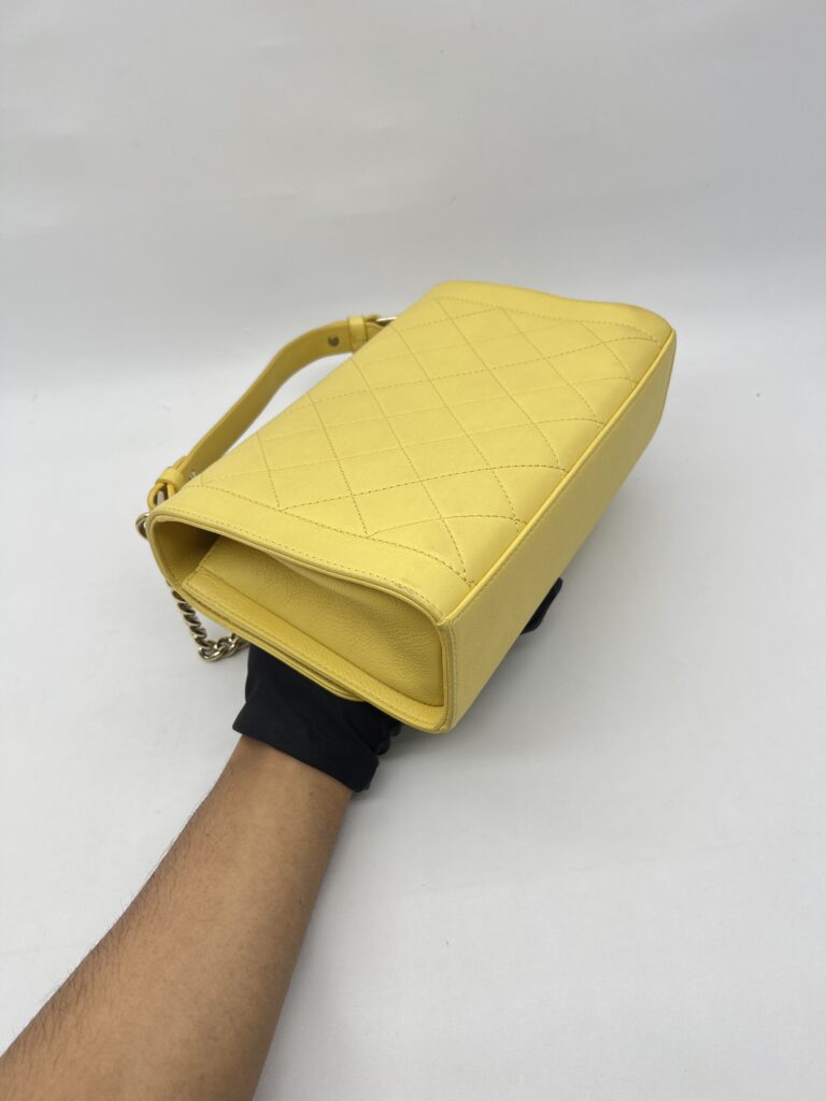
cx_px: 413
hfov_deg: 53.1
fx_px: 827
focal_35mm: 26
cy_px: 550
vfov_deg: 67.3
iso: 32
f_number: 1.5
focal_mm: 5.7
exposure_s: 1/148
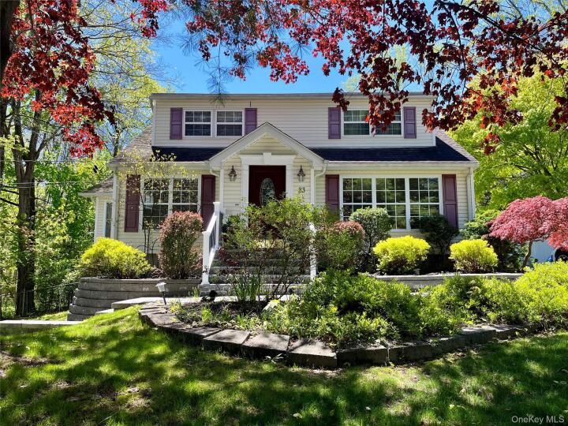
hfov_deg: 67.3
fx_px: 427
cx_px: 284
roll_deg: -0.2
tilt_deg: +7.1
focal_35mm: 26
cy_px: 213
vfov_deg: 53.1
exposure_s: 1/493
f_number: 1.6
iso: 50
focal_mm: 5.1
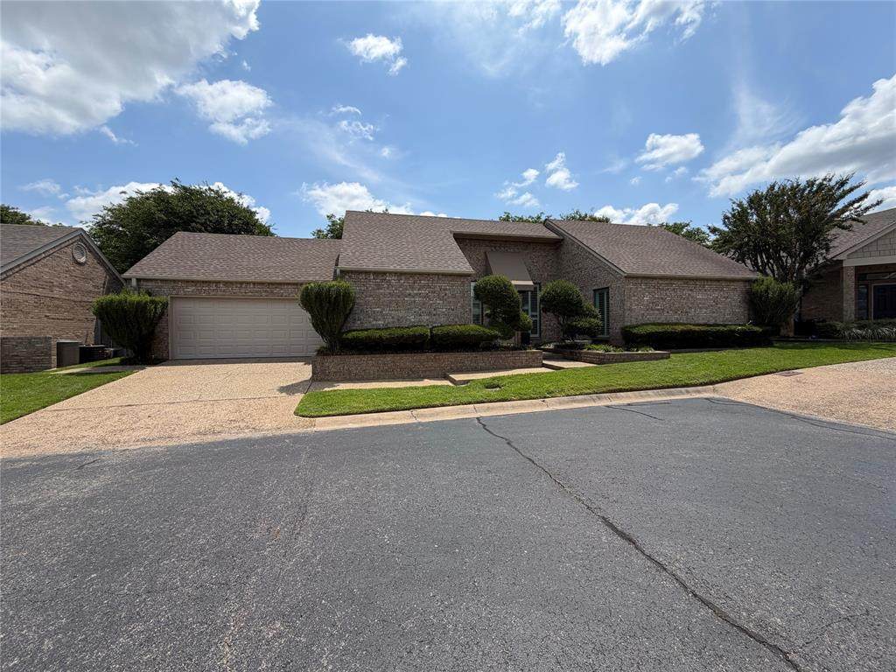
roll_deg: +1.3
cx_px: 448
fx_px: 362
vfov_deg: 85.7
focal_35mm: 14
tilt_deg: +0.3
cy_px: 336
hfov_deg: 102.1
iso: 20
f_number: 2.2
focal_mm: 2.22
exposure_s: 1/1033
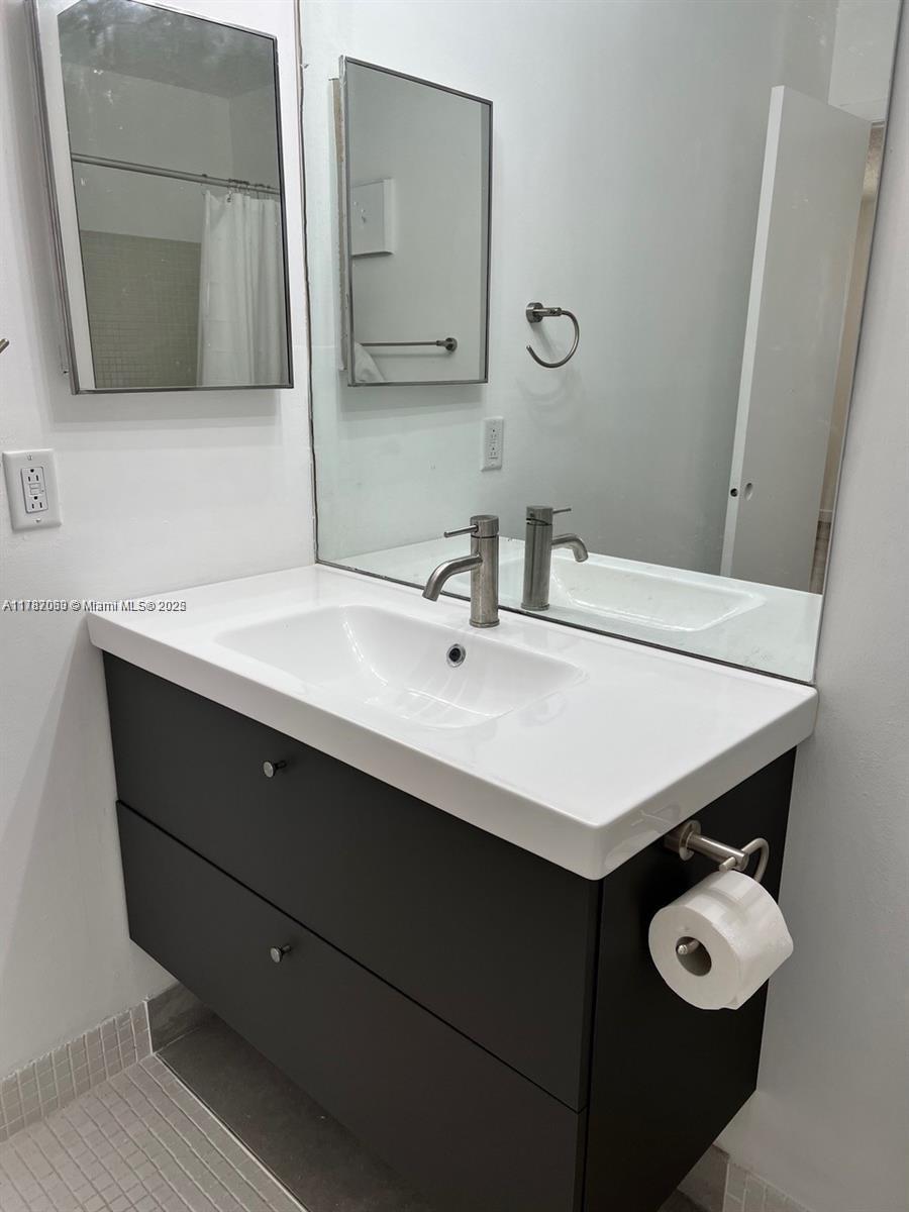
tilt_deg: -15.5
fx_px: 910
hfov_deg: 53.1
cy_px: 606
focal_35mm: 26
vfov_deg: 67.3
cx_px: 454
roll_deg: -0.5
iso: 50
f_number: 1.5
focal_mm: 5.7
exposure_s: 1/120
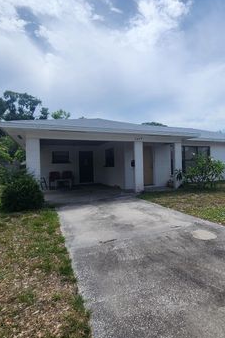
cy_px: 162
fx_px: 188
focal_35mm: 20
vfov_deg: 84.0
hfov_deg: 60.0
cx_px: 155
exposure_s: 1/3075
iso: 50
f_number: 2.2
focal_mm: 2.2
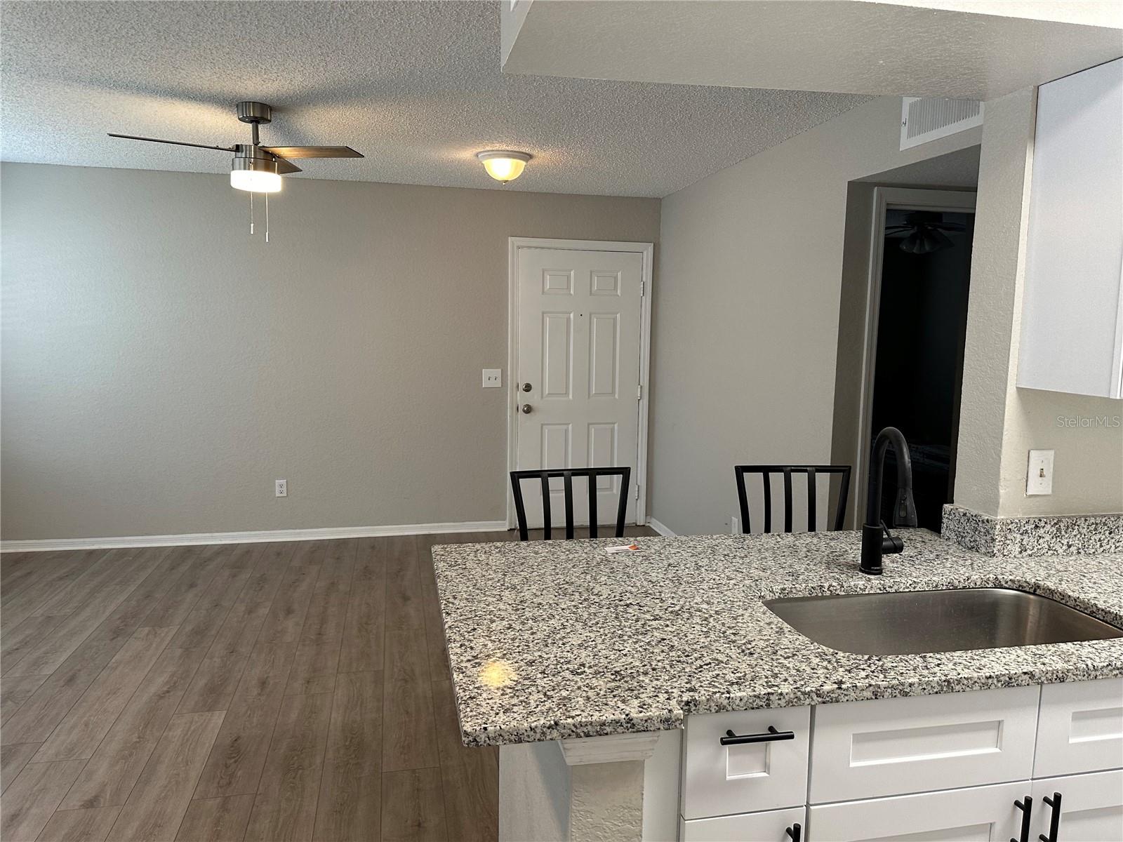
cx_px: 562
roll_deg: -0.3
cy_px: 421
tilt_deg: -6.6
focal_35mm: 24
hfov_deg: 71.6
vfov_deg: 56.8
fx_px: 779
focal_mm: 6.86
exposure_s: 1/120
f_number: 1.78
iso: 200
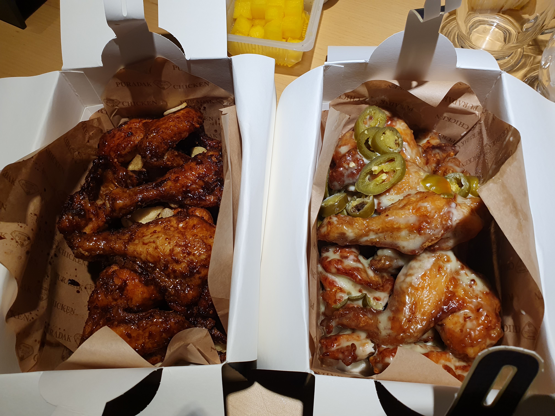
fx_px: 417
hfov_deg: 67.3
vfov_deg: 53.1
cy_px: 208
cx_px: 278
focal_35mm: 26
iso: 100
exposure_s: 1/120
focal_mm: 4.32
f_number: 2.4
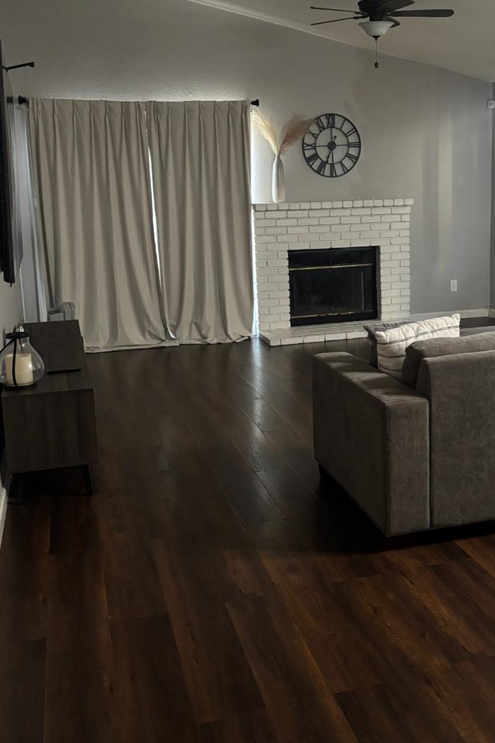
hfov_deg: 34.6
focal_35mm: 38
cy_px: 317
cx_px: 338
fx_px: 784
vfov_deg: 50.5
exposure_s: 1/60
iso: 400
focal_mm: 5.96
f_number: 1.6
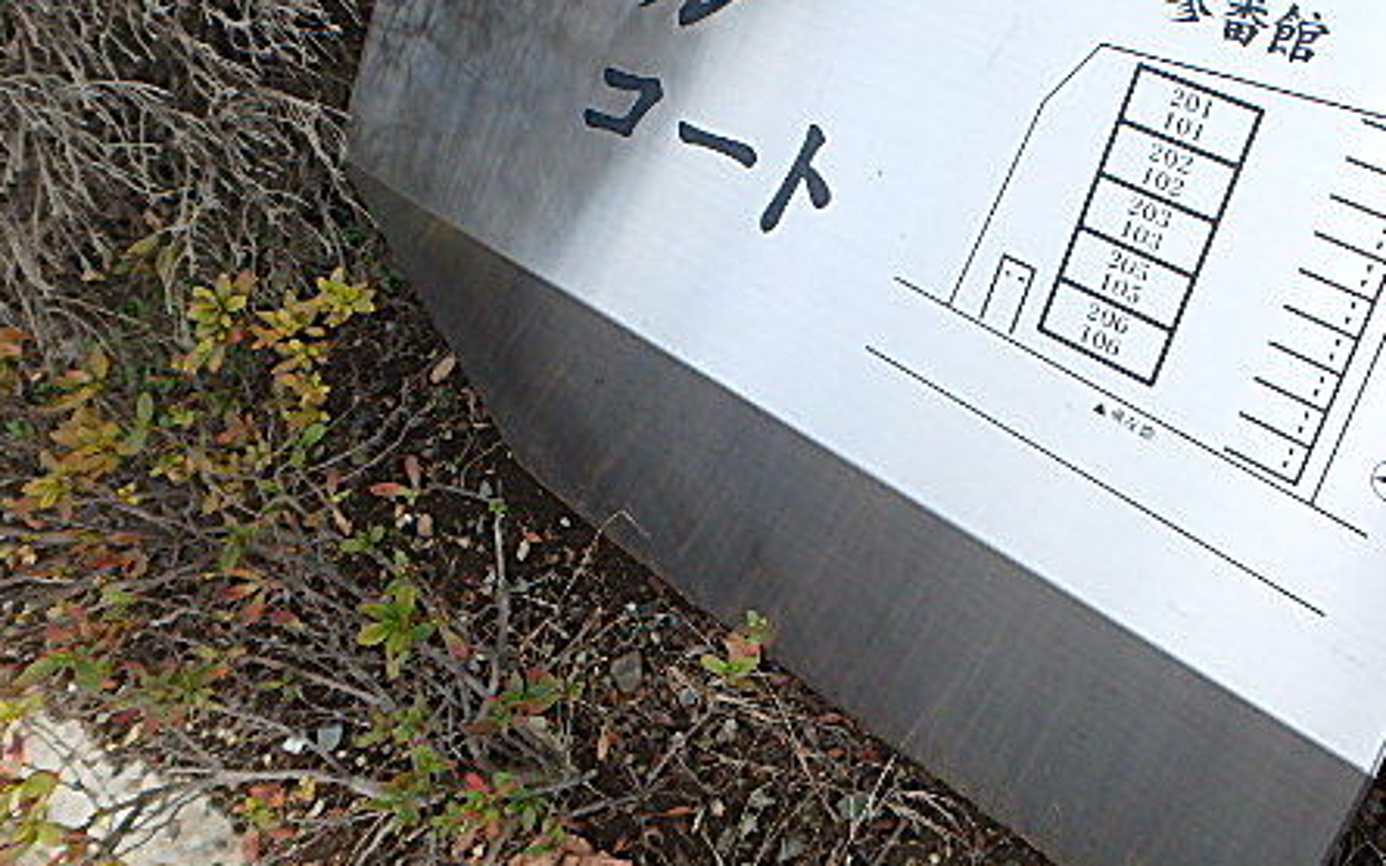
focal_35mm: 32
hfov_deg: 58.2
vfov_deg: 38.3
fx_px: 1209
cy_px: 209
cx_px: 937
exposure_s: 1/320
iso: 125
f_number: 3.5
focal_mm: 3.7
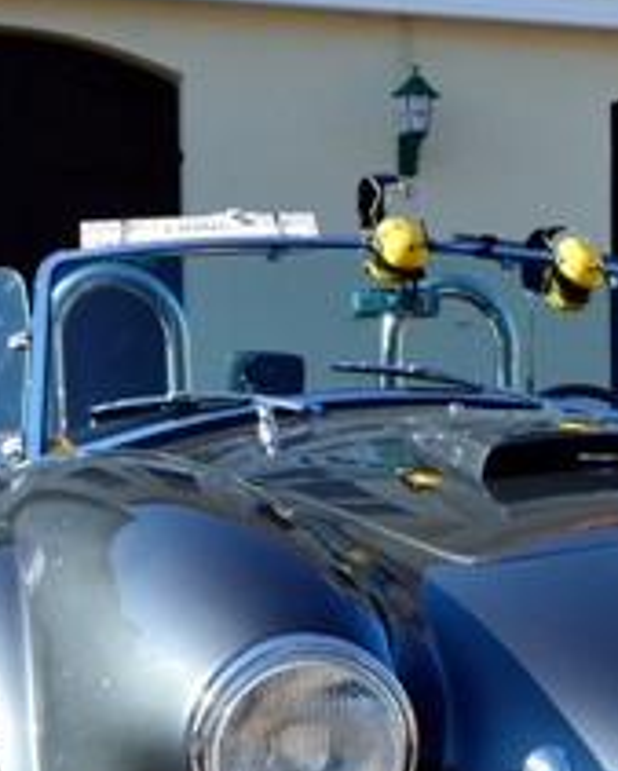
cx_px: 669
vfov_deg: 20.1
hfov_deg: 16.1
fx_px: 2125
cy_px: 711
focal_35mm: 93
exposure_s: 1/400
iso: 500
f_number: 10
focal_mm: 22
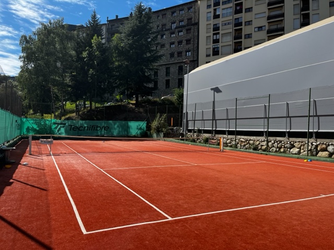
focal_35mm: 26
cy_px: 125
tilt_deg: +1.5
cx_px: 167
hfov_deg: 67.3
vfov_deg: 53.1
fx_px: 251
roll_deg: -1.4
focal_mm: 5.1
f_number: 1.6
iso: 50
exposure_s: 1/2825
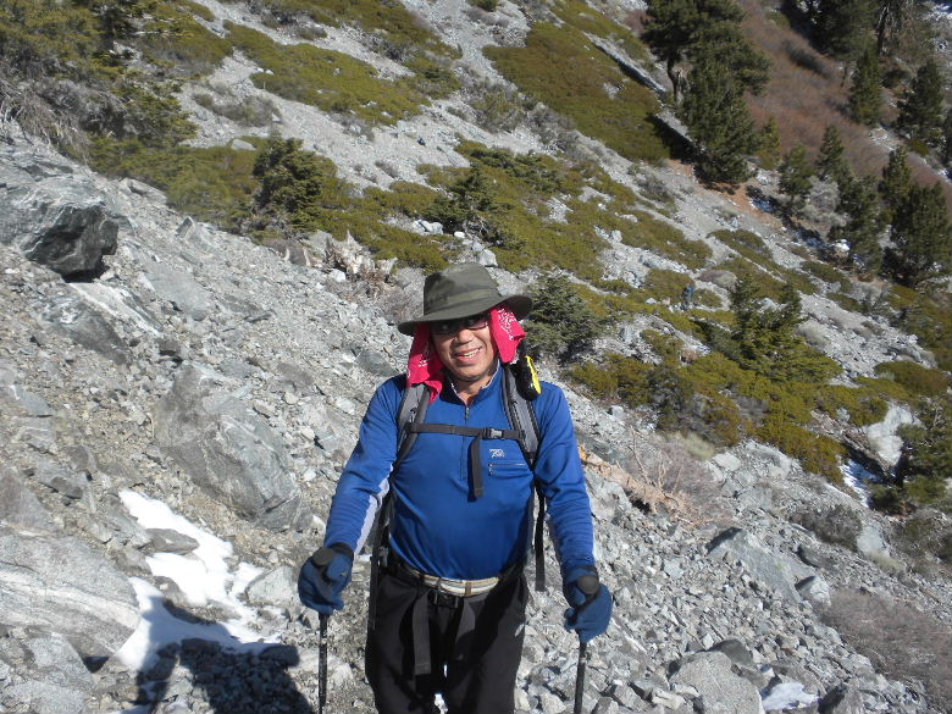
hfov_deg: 50.1
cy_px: 357
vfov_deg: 38.7
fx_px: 1018
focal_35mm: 37
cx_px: 476
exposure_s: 1/122
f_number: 10
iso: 64
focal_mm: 6.6
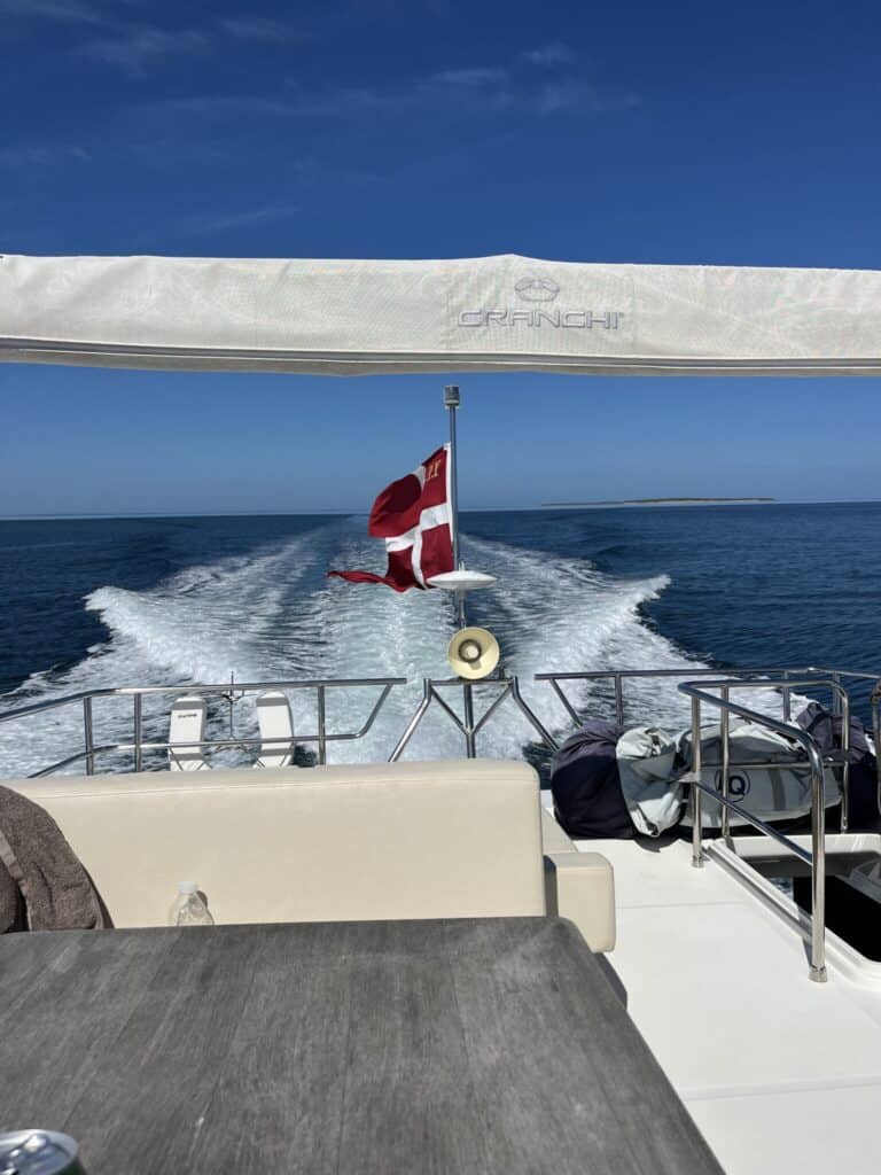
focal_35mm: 26
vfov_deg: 67.3
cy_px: 588
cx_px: 440
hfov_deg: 53.1
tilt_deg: -7.7
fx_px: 882
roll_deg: +4.7
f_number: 1.6
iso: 50
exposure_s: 1/11905
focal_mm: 5.1
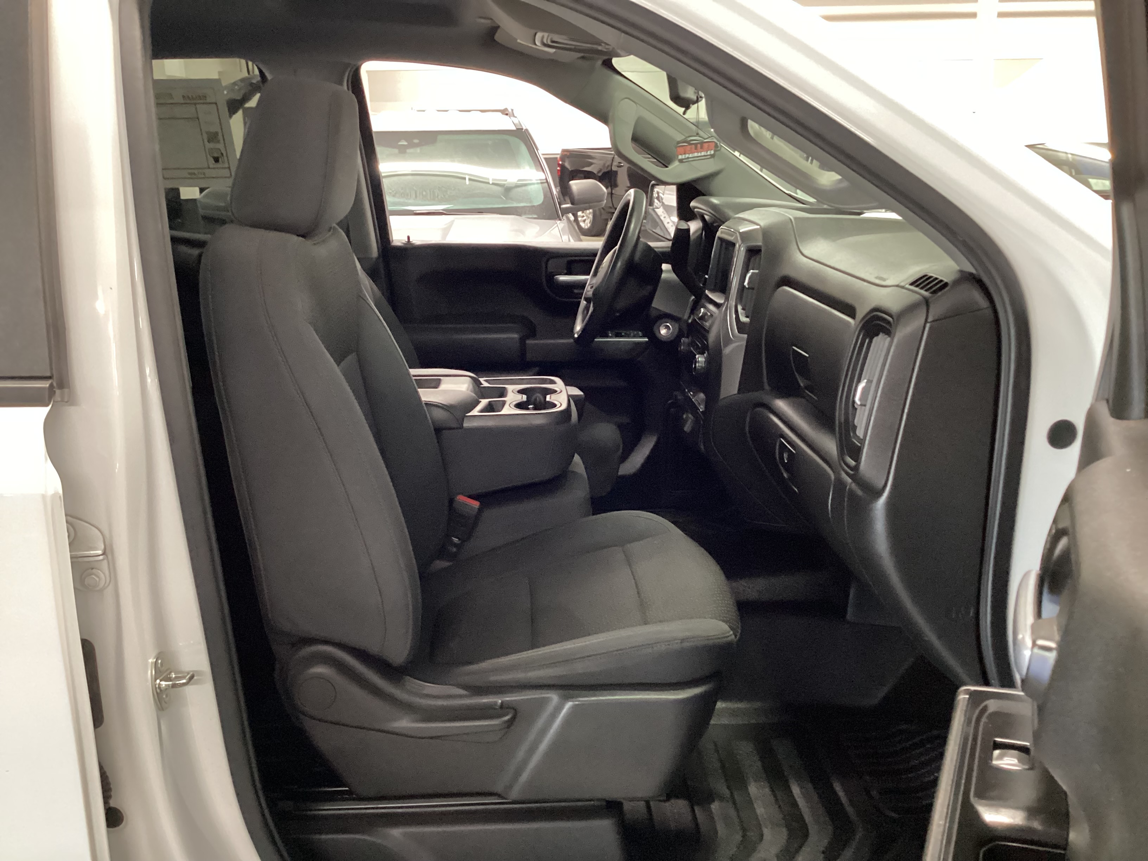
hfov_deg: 58.4
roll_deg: +1.5
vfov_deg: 45.4
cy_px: 430
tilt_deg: -18.0
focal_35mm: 31
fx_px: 1028
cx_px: 574
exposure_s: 1/25
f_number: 2.4
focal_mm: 3.3
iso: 400
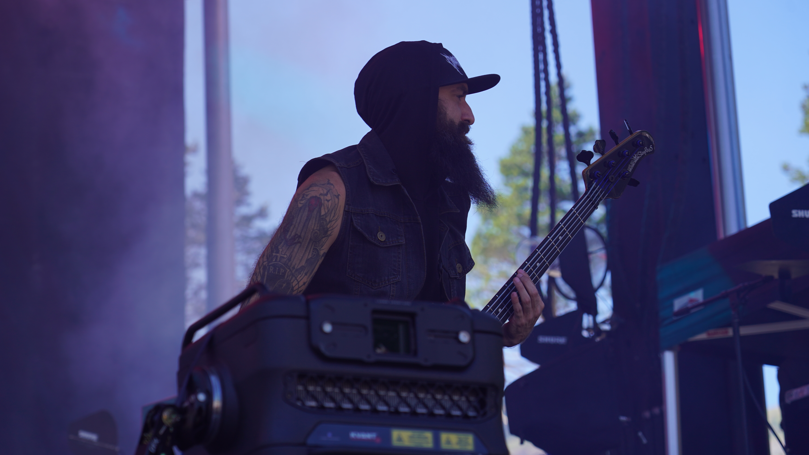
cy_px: 206
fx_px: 2381
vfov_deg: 10.9
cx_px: 402
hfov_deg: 19.3
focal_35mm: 111
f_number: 5
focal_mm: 105
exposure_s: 1/200
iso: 100
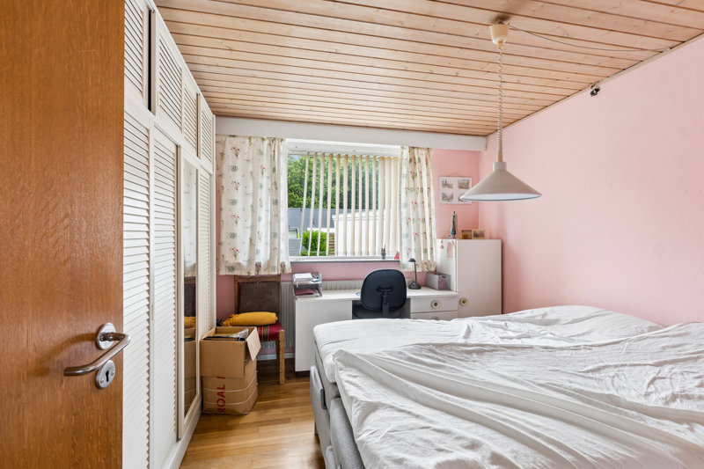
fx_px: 352
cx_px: 352
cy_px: 234
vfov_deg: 67.4
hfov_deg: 90.0
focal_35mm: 18
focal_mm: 12
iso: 200
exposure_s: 1/1.25
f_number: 8
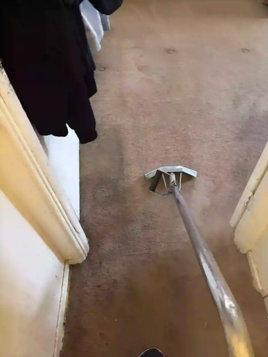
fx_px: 268
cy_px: 178
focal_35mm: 26
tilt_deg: -53.1
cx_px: 134
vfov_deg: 67.3
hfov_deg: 53.1
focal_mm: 5.96
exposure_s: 1/40
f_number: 1.6
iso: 400
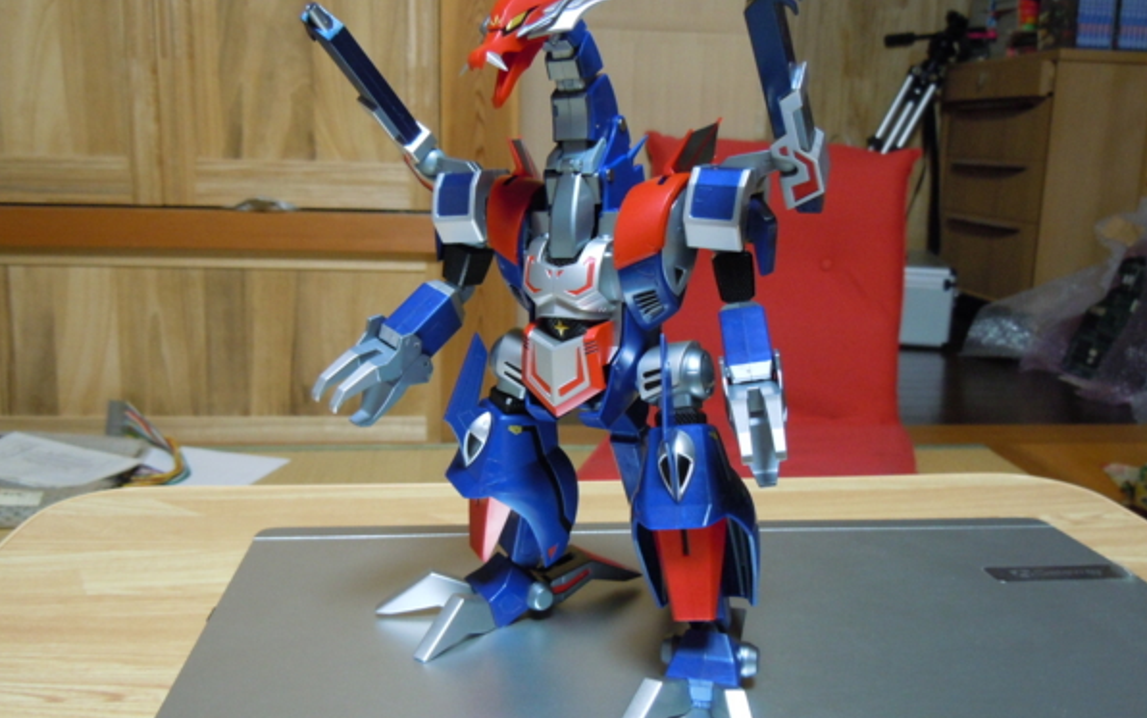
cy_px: 352
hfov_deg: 59.6
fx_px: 1001
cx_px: 572
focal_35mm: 32
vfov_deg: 39.5
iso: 400
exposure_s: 1/13
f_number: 3.5
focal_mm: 5.4
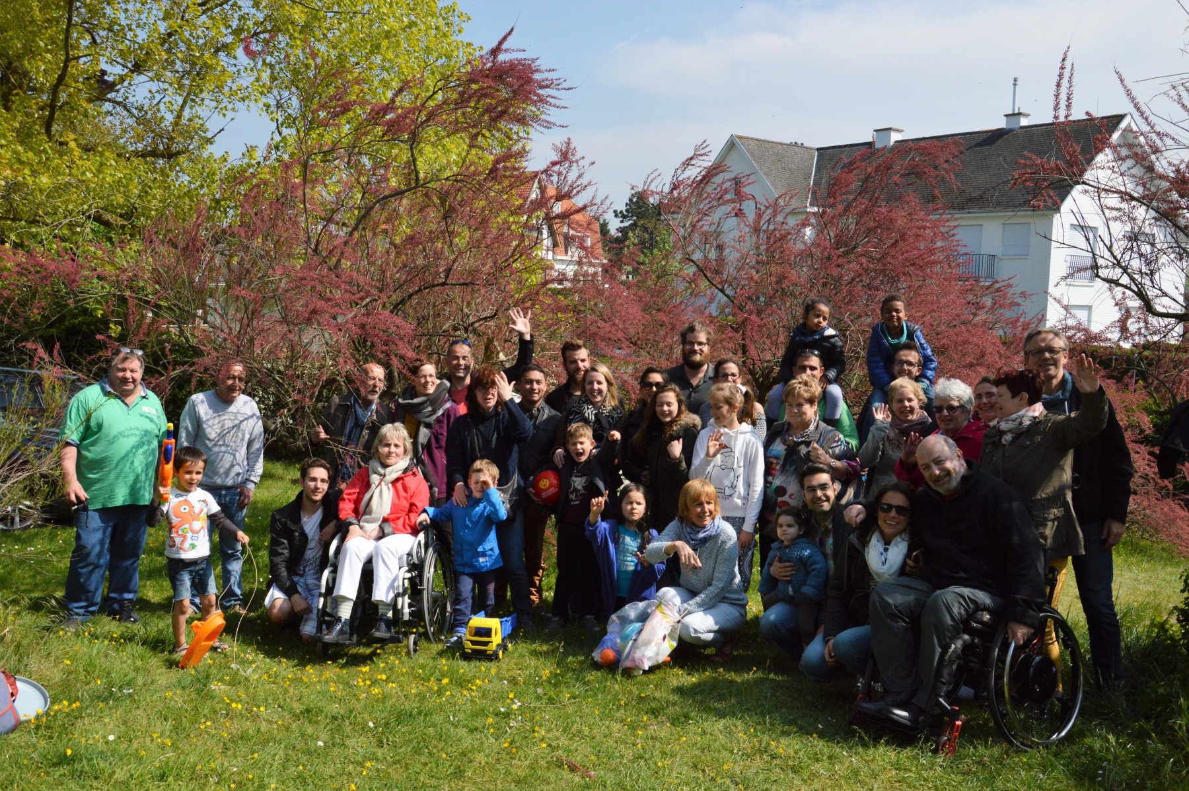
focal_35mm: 32
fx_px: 1039
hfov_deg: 59.5
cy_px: 396
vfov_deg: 41.6
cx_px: 594
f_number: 9
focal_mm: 21
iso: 800
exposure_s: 1/3200
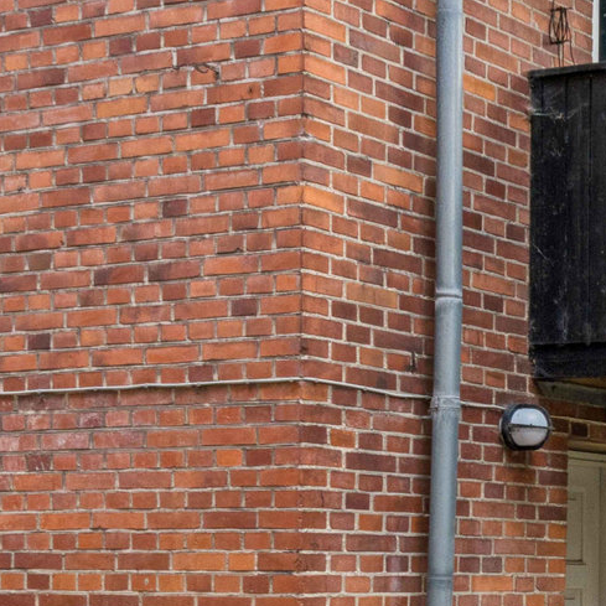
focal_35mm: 78
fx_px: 1545
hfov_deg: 18.7
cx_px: 985
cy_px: 672
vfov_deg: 21.1
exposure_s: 1/200
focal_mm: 22
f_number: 7.1
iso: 800
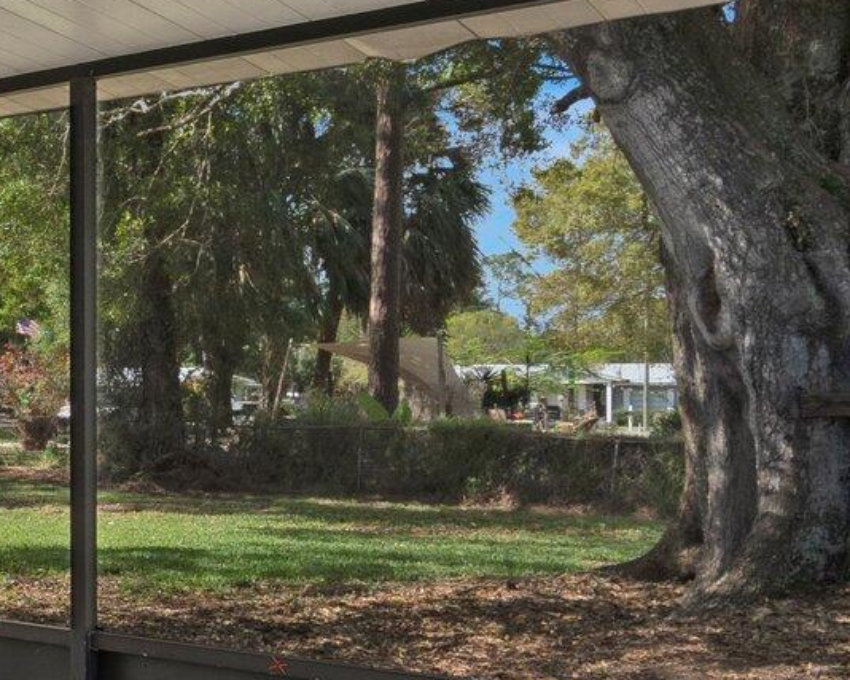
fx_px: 1358
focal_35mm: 54
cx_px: -218
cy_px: 378
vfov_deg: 28.1
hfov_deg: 29.1
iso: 320
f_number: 8
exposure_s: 1/20
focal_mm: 10
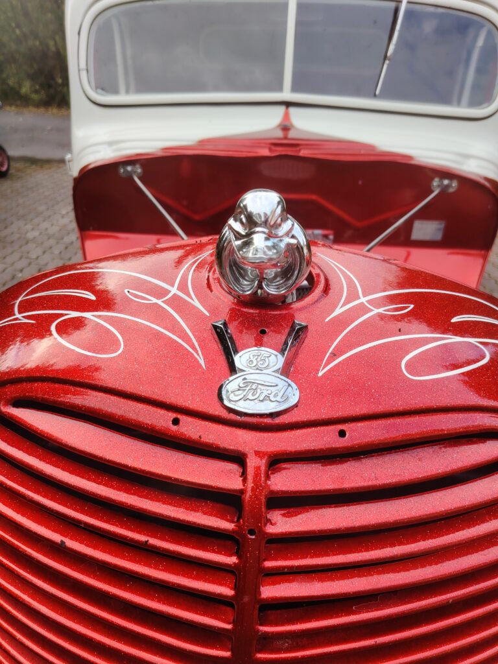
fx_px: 460
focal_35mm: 24
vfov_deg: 71.6
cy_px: 332
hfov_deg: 56.8
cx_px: 249
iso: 150
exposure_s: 1/100
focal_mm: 5.25
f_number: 1.75
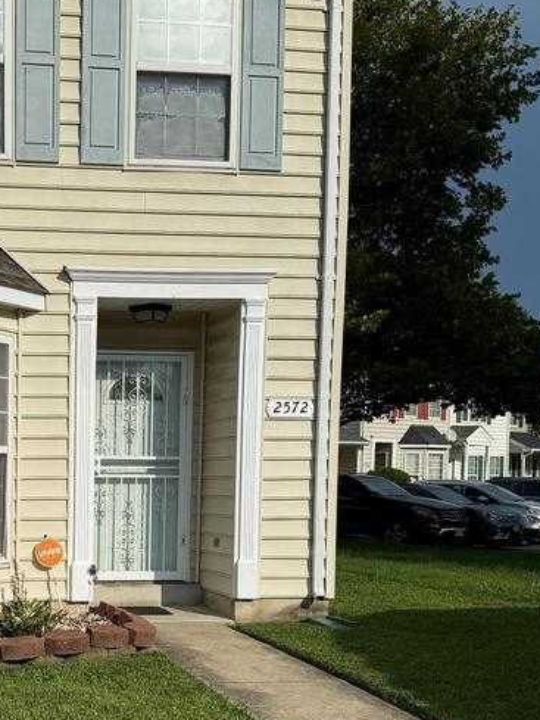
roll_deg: -0.3
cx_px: 1
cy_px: 539
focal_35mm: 53
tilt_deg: -2.7
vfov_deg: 35.4
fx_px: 1102
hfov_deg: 26.1
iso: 80
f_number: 1.78
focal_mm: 6.76
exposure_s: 1/10309
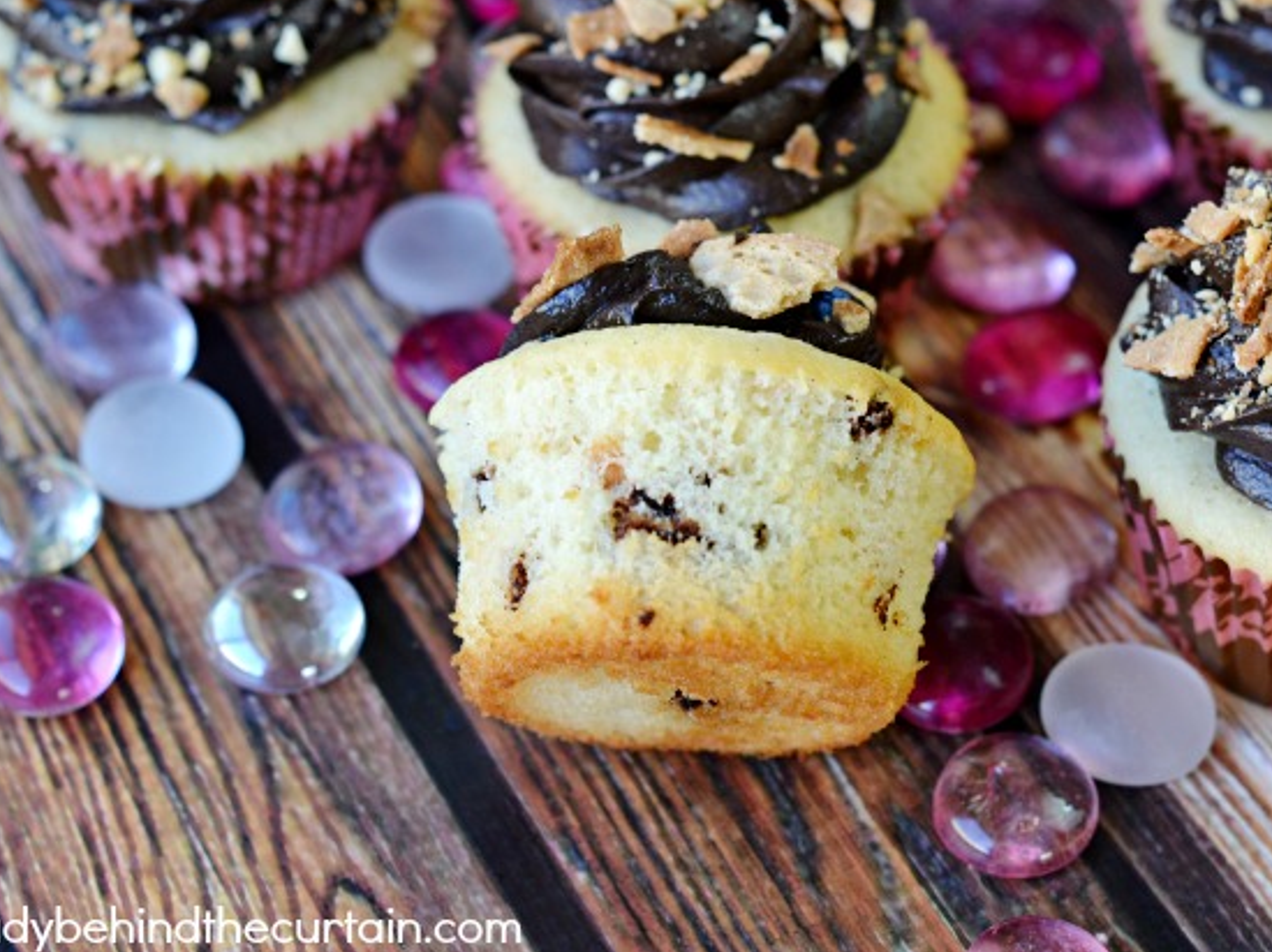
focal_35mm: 82
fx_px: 3012
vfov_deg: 18.0
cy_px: 473
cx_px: 672
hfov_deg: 23.8
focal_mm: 50
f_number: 5
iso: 400
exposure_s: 1/80
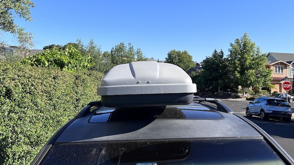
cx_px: 143
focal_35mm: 33
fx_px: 257
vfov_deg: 35.4
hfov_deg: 59.5
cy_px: 60
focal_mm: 5.7
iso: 50
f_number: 1.5
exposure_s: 1/3165
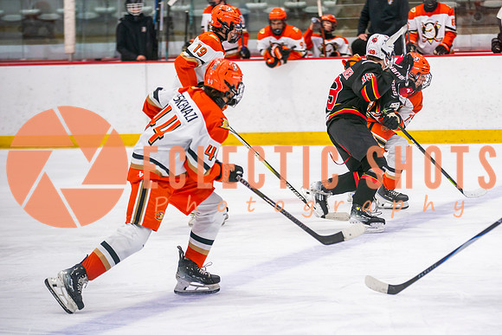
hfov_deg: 11.1
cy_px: 150
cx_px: 337
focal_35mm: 184
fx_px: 2571
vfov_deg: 7.5
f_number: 2.8
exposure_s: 1/640
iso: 1000
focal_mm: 135
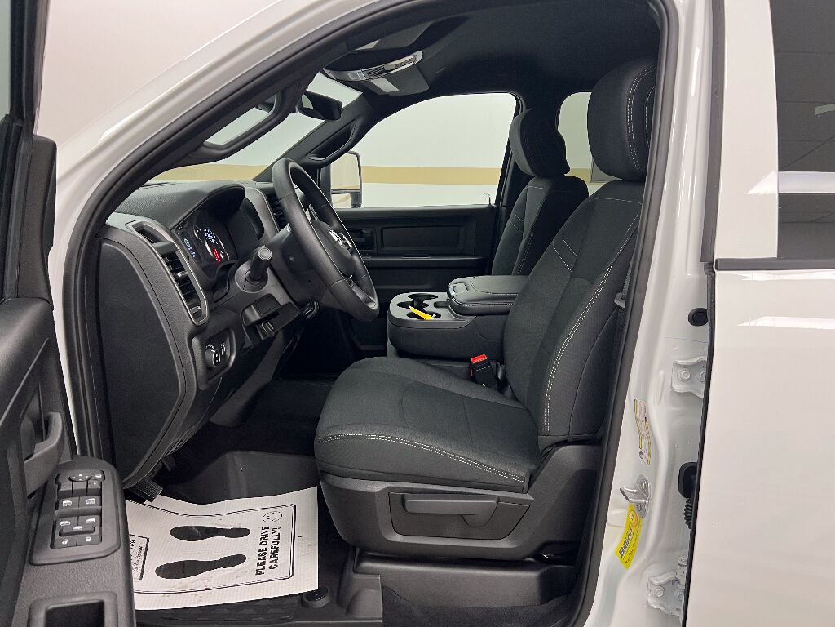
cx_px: 418
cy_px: 314
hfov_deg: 67.3
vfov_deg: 53.1
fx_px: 627
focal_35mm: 26
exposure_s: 1/60
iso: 100
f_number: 1.5
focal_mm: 5.7
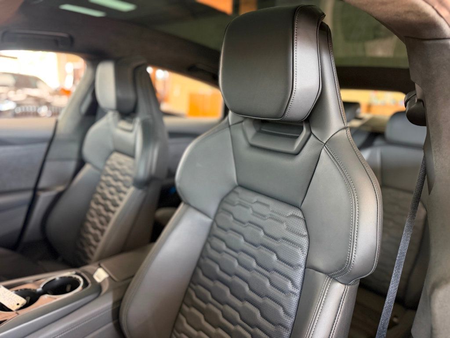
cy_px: 169
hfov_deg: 71.6
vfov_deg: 56.8
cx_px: 225
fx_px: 312
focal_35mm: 24
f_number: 1.78
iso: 400
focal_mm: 6.76
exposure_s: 1/60
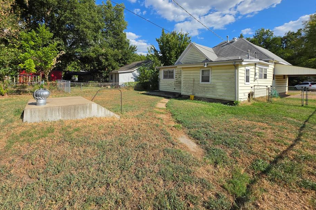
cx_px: 150
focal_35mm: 15
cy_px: 83
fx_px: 132
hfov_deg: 100.3
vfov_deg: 76.4
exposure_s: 1/2010
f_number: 1.9
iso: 32
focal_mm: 2.2
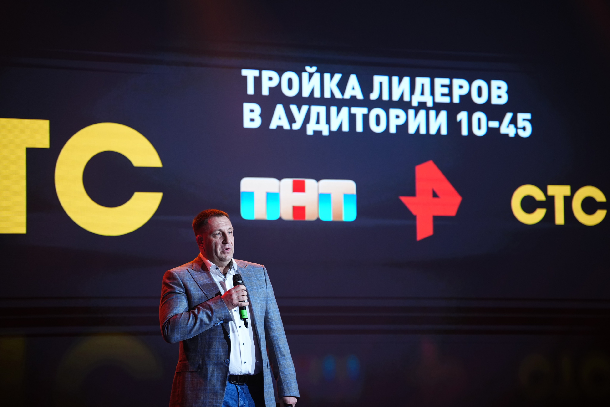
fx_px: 2169
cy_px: 204
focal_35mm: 128
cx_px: 305
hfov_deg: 16.0
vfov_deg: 10.7
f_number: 2.8
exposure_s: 1/200
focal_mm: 128
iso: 640
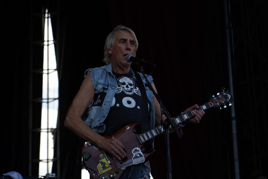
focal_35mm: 105
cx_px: 134
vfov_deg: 13.0
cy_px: 90
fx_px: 782
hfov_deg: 19.5
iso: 100
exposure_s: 1/400
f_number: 5.6
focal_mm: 105
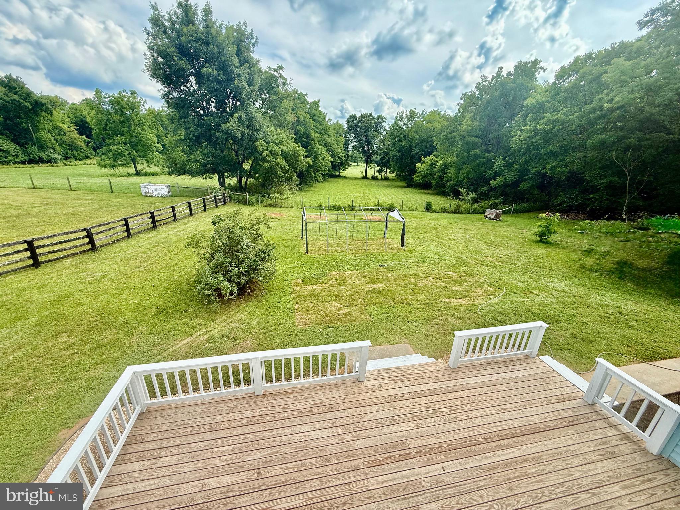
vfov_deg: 85.7
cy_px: 255
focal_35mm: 14
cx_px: 340
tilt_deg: -19.9
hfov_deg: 102.1
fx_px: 275
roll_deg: -1.8
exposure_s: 1/985
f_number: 2.2
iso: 64
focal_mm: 2.22
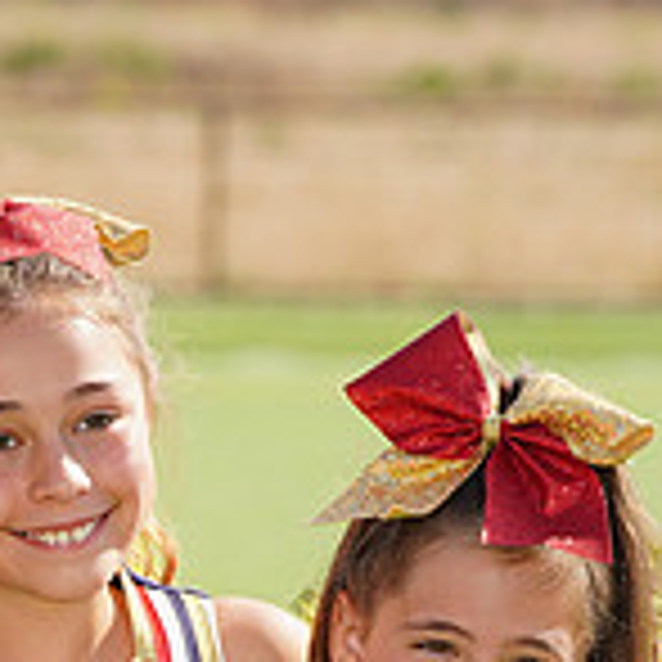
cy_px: 847
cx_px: -113
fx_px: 12549
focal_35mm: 580
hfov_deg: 3.0
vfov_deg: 3.0
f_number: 7.1
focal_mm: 173
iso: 100
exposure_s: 1/250
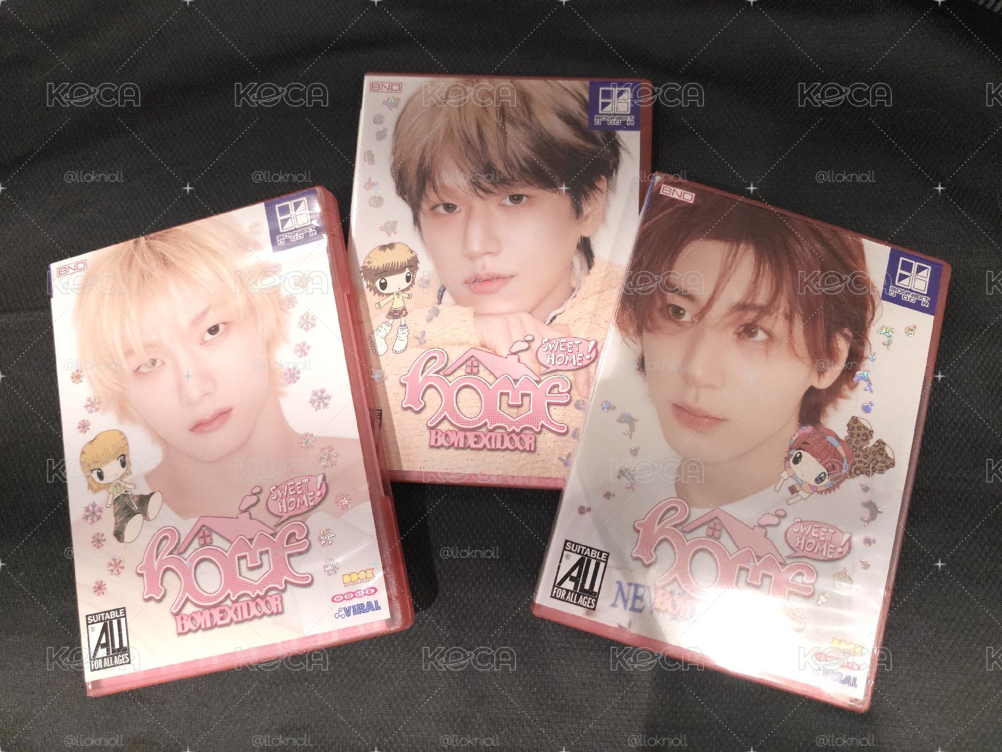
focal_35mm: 23
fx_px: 666
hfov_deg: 73.9
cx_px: 501
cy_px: 376
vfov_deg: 58.9
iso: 1250
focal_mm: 6.5
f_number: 1.4
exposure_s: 1/350
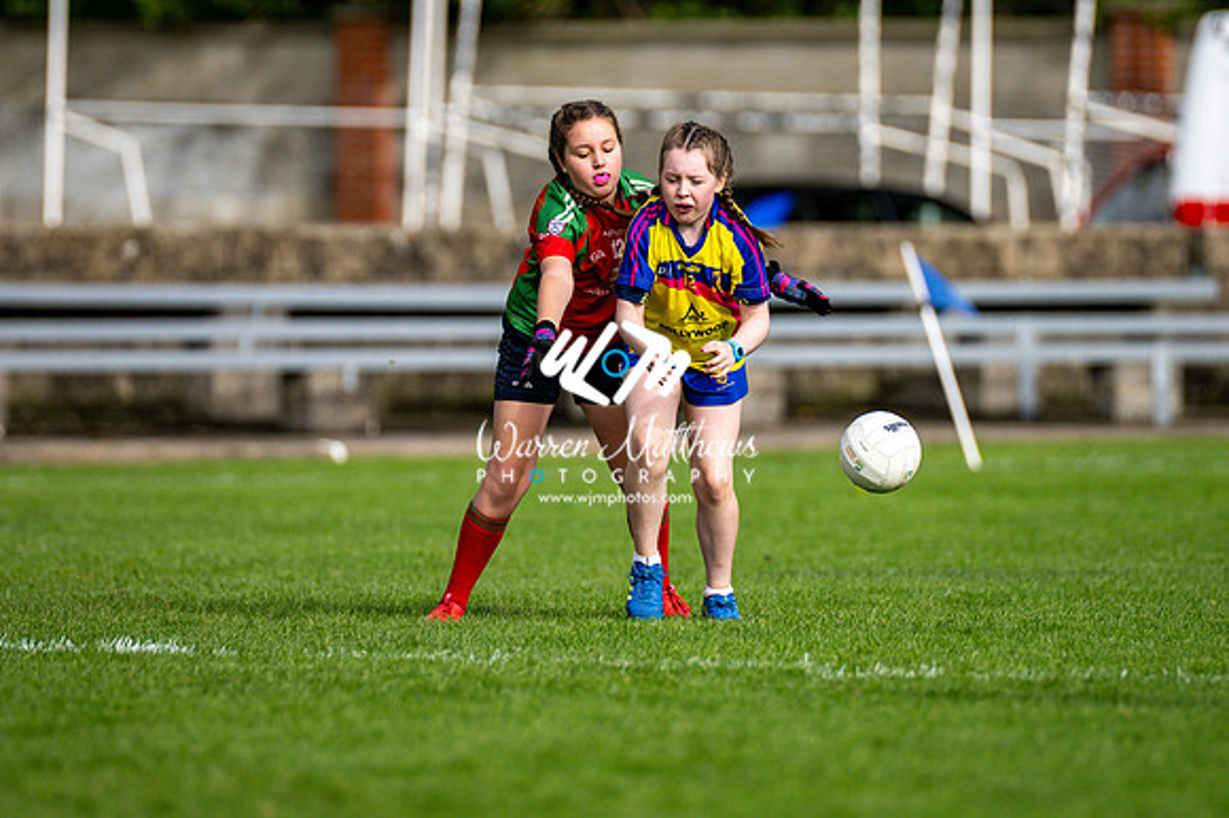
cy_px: 409
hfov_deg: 4.6
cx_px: 614
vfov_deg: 3.1
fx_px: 15353
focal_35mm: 450
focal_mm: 300
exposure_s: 1/6400
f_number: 2.8
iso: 200
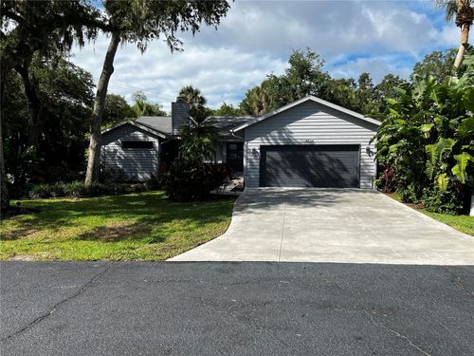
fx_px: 356
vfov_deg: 53.1
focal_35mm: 26
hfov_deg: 67.3
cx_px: 237
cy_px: 178
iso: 50
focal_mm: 5.7
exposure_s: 1/4115
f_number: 1.5
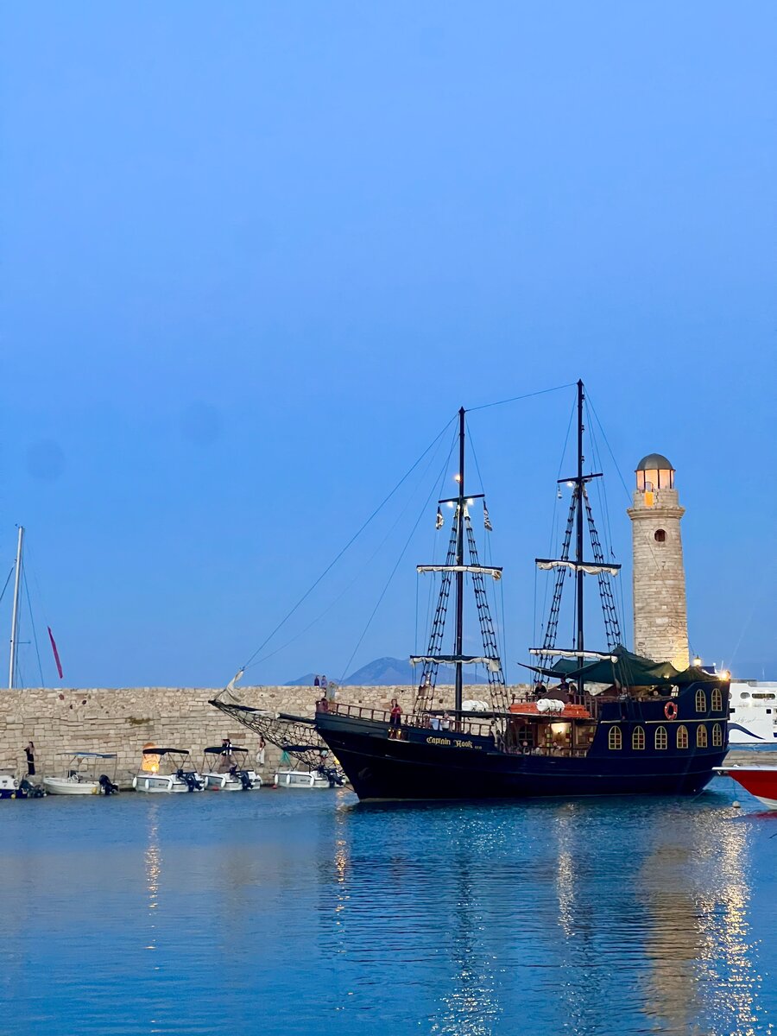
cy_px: 518
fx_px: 2304
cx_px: 388
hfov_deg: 19.1
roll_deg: +1.2
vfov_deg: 25.3
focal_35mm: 77
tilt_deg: +6.5
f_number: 2.8
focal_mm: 9
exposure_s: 1/50
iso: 400
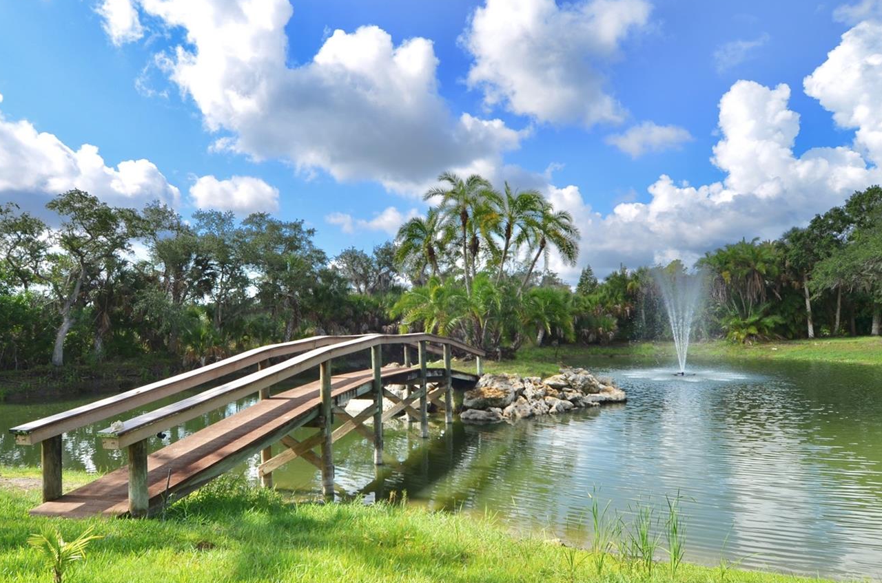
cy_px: 300
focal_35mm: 45
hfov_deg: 43.7
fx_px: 1100
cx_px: 422
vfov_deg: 29.7
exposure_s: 1/250
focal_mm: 24
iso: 100
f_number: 8
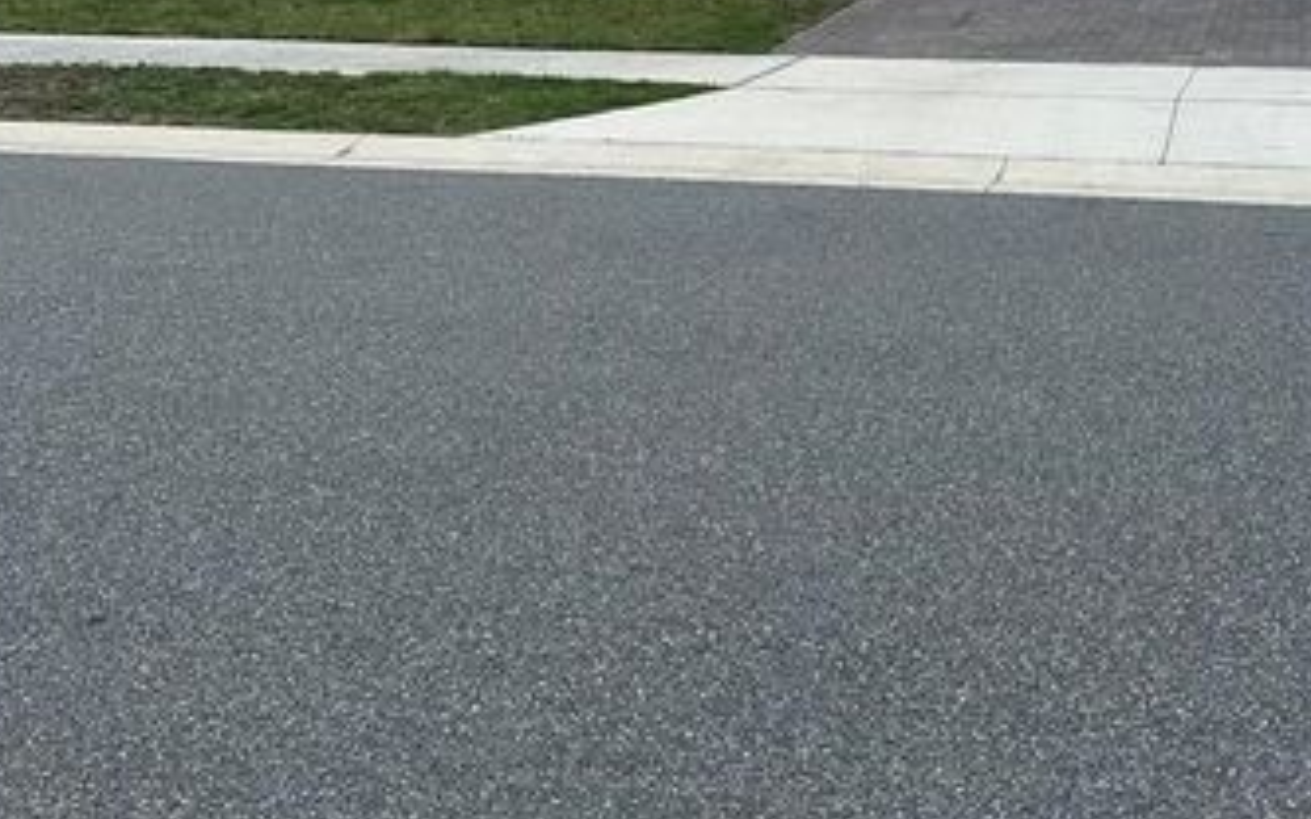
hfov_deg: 38.9
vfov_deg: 24.8
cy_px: 124
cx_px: 925
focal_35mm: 51
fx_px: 1822
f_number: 1.78
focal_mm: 6.86
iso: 80
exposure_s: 1/4762
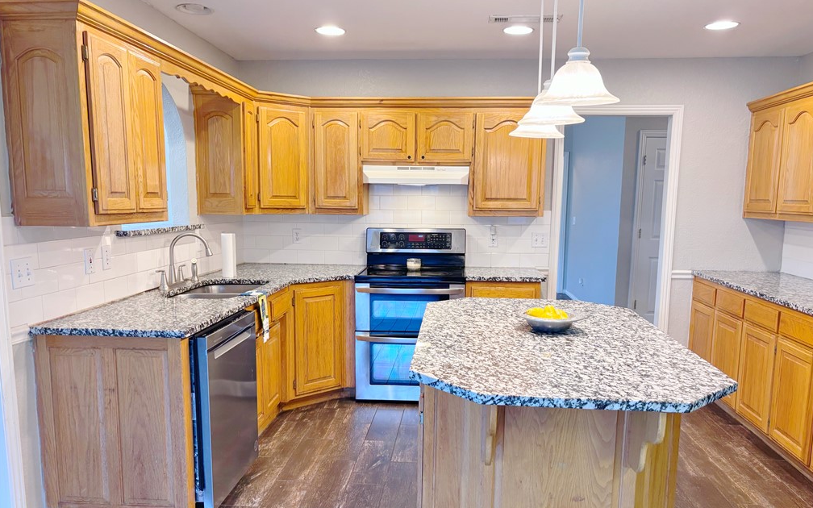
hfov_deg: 66.5
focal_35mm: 28
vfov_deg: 44.5
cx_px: 409
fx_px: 620
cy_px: 282
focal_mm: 5.96
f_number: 1.6
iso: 200
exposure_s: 1/60
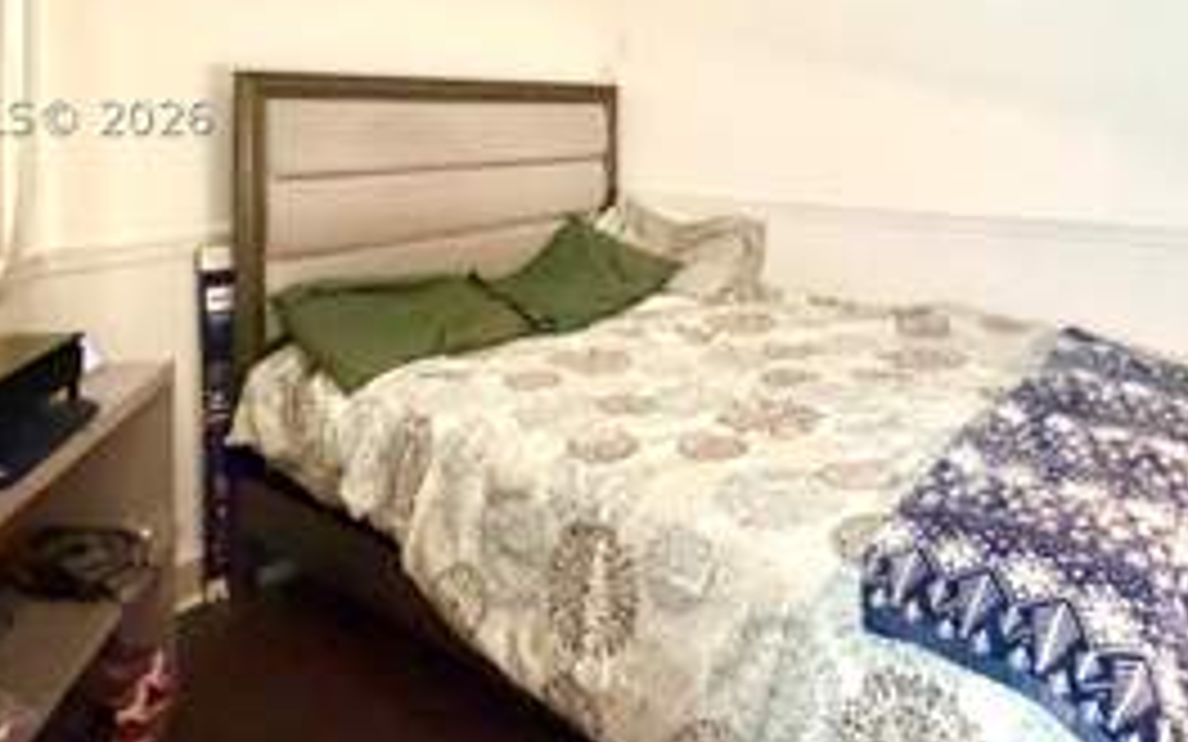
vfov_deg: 43.2
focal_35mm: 27
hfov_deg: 68.3
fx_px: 874
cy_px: 117
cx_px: 626
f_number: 2.2
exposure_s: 1/40
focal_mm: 2.22
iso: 1600
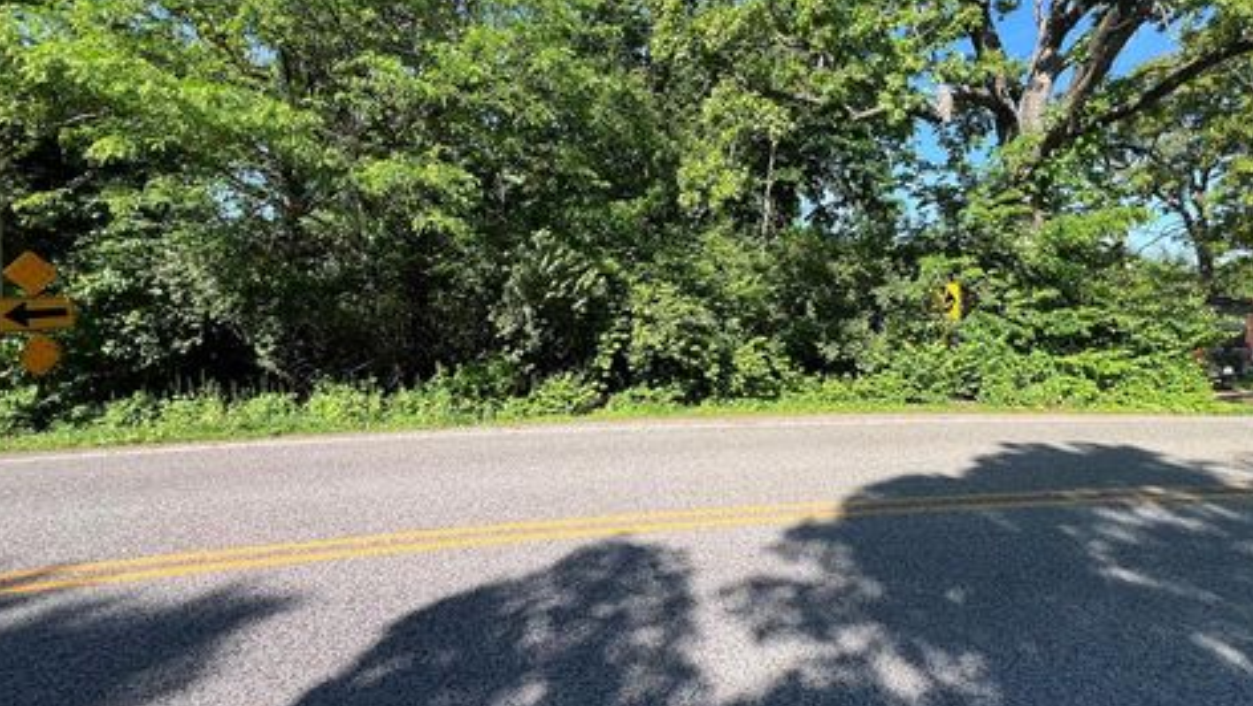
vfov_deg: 70.1
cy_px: 293
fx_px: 499
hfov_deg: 103.0
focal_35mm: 15
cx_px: 634
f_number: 1.8
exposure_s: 1/657
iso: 32
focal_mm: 1.57
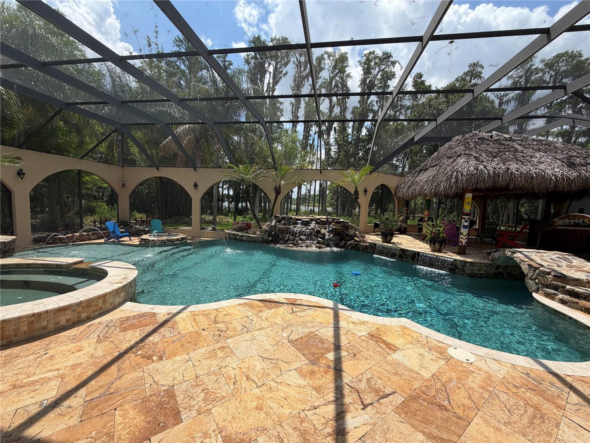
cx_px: 295
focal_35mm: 14
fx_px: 239
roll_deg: -1.8
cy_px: 222
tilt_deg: -5.0
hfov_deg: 102.1
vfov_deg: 85.7
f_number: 2.2
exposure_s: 1/770
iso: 25
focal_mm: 2.22
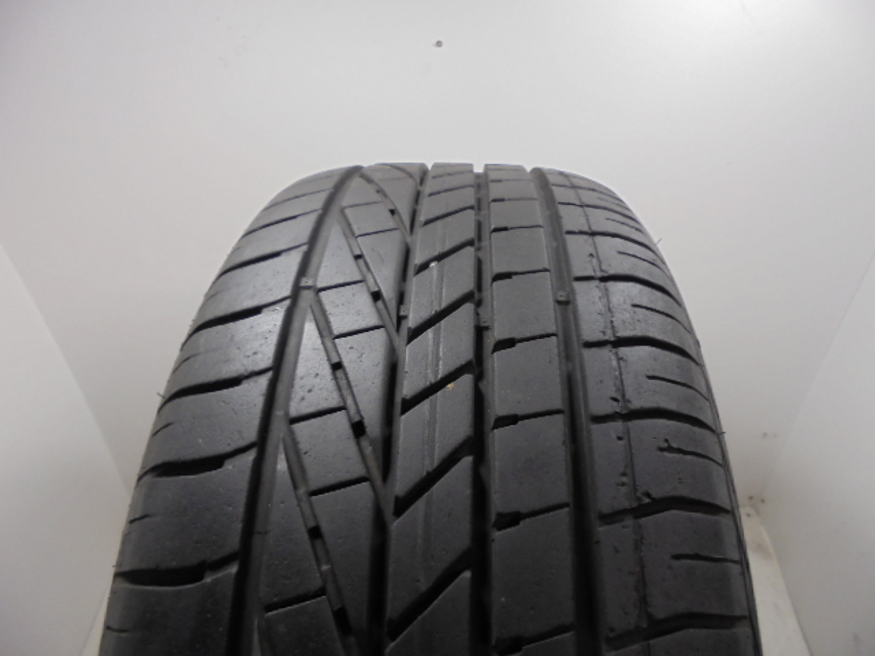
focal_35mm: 26
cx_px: 438
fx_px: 657
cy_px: 328
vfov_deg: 53.1
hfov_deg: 67.3
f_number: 3.5
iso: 160
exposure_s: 1/30
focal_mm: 4.6
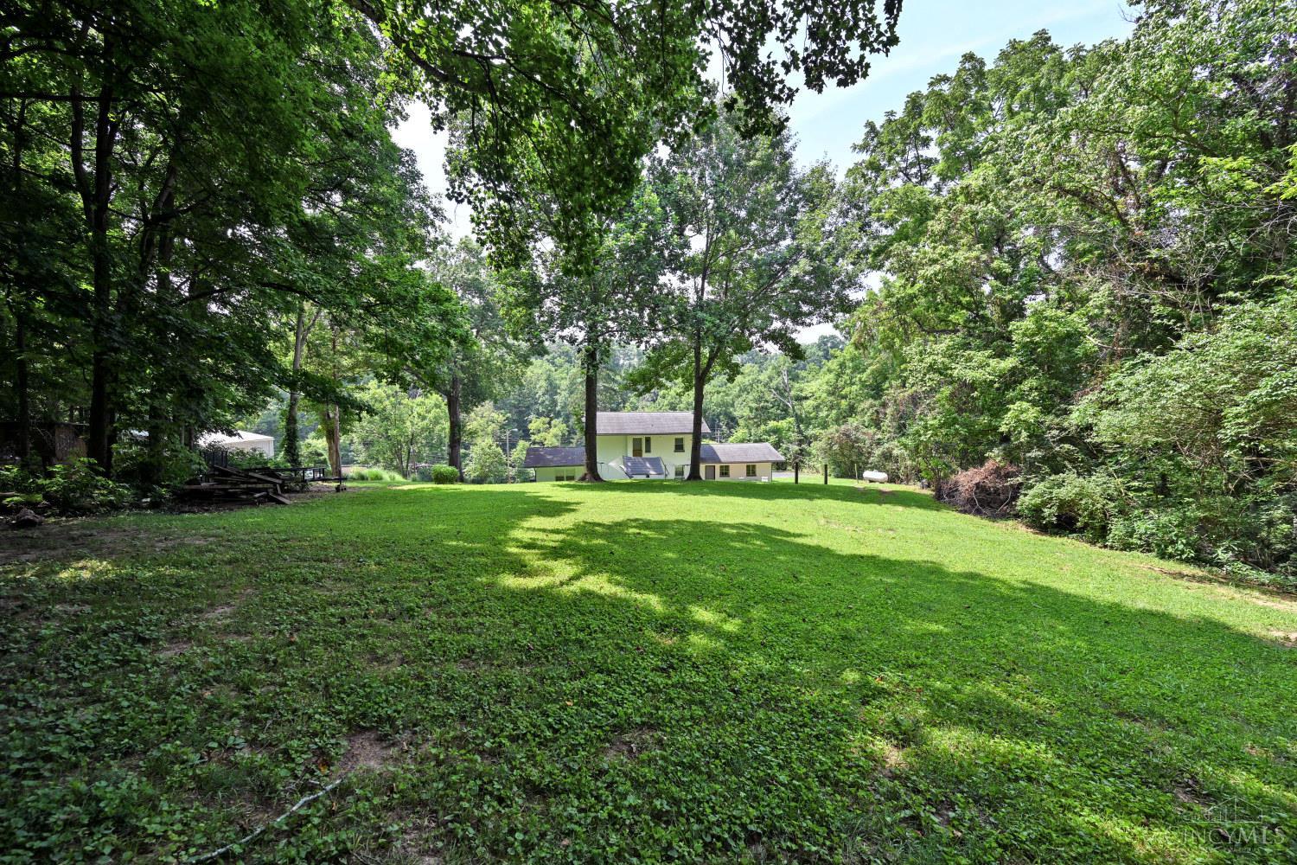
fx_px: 504
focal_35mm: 14
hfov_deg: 104.3
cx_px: 648
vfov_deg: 81.2
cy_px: 432
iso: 125
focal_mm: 14
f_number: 5.6
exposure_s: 1/250
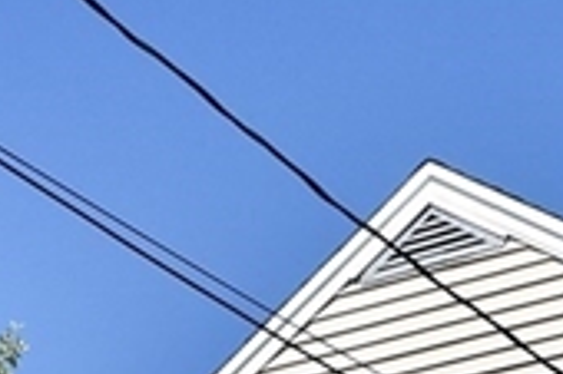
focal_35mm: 163
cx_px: 1030
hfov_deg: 11.6
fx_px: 2547
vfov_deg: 7.5
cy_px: 1064
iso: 180
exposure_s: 1/500
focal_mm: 18
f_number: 8
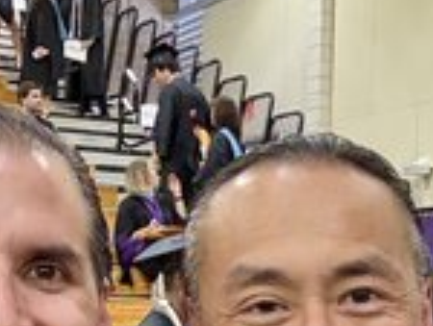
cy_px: 433
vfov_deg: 15.0
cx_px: 345
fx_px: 1178
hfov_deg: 20.6
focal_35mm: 94
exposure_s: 1/60
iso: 200
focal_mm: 2.69
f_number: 1.9
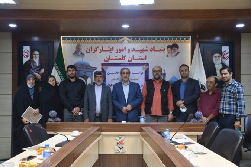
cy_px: 84
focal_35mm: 39
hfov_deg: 49.6
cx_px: 126
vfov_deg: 34.2
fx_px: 272
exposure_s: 1/60
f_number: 3.8
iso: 400
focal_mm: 26
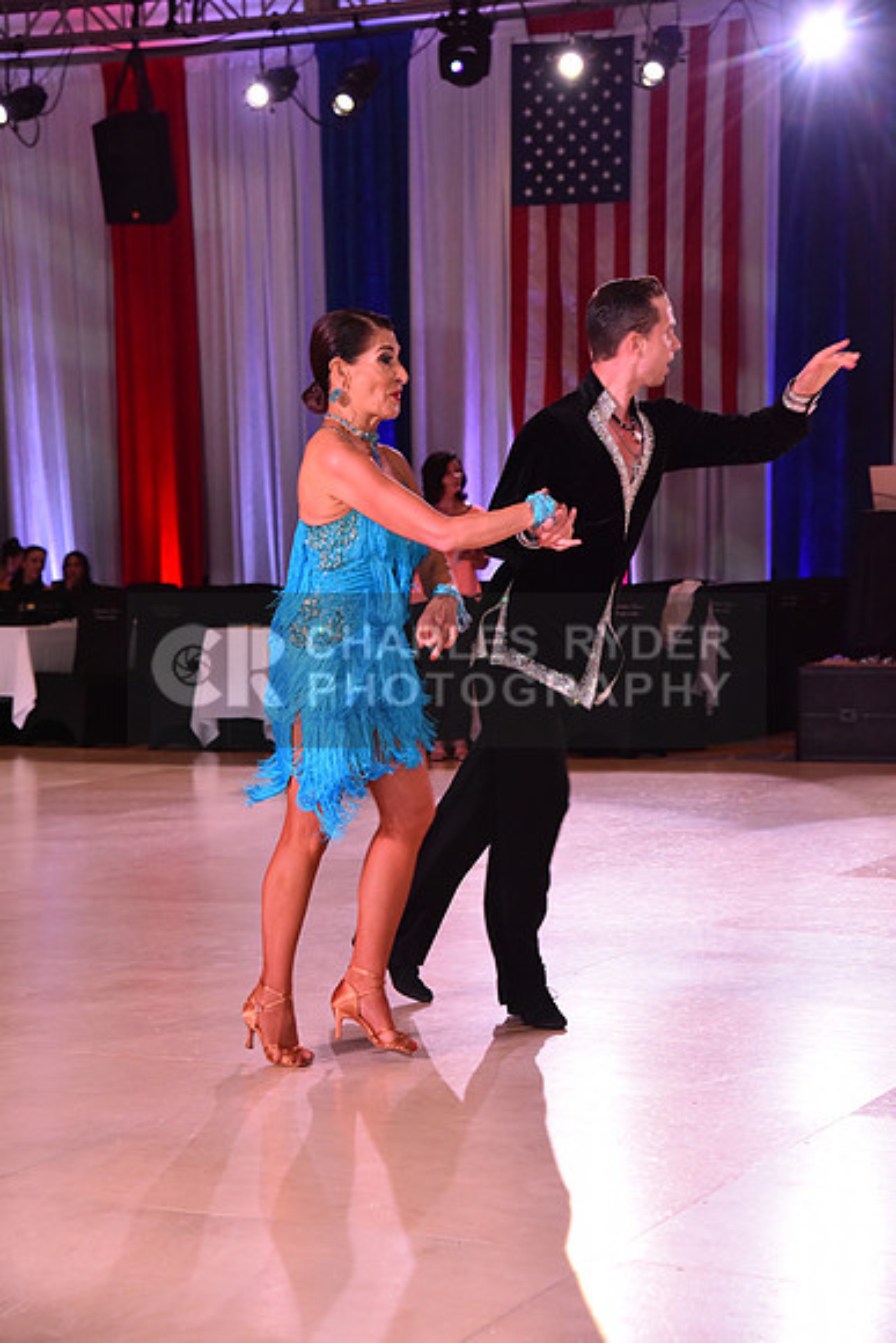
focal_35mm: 75
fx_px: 2798
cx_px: 448
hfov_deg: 18.2
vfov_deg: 27.0
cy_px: 672
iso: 2500
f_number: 6.3
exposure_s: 1/320
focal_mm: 75
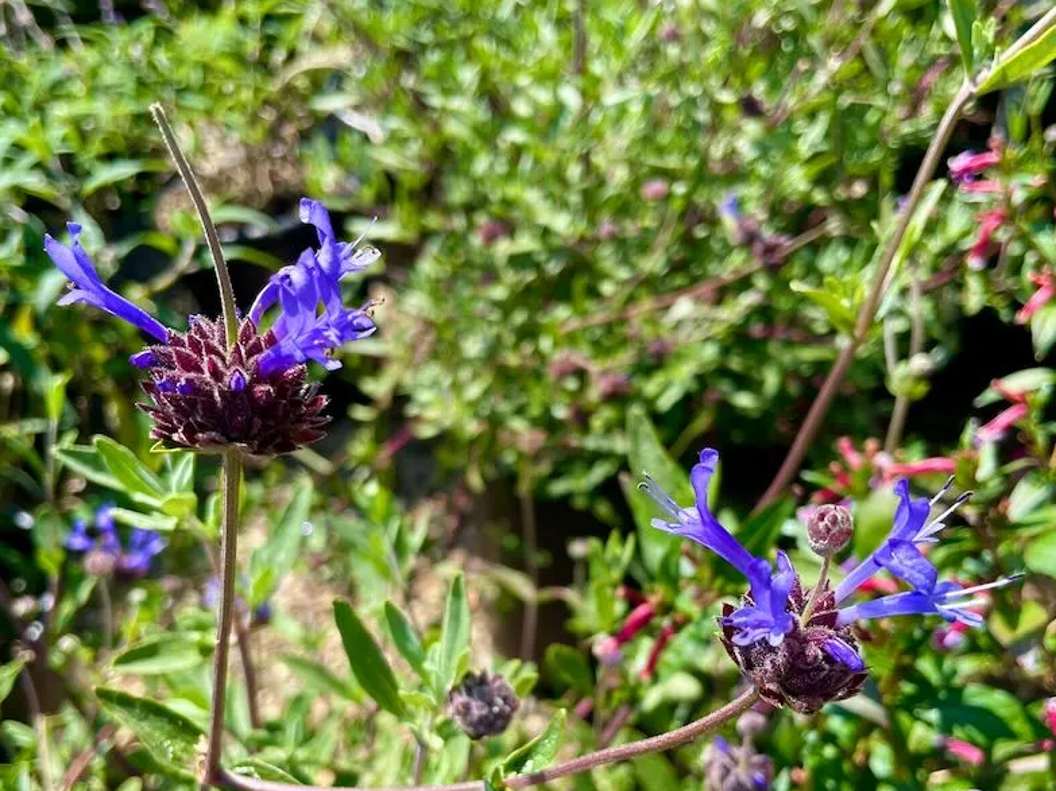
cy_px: 504
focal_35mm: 34
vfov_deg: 41.4
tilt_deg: -40.3
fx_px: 1037
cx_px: 506
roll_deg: +3.1
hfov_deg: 53.9
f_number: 1.6
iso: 32
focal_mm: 4.2
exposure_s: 1/1092
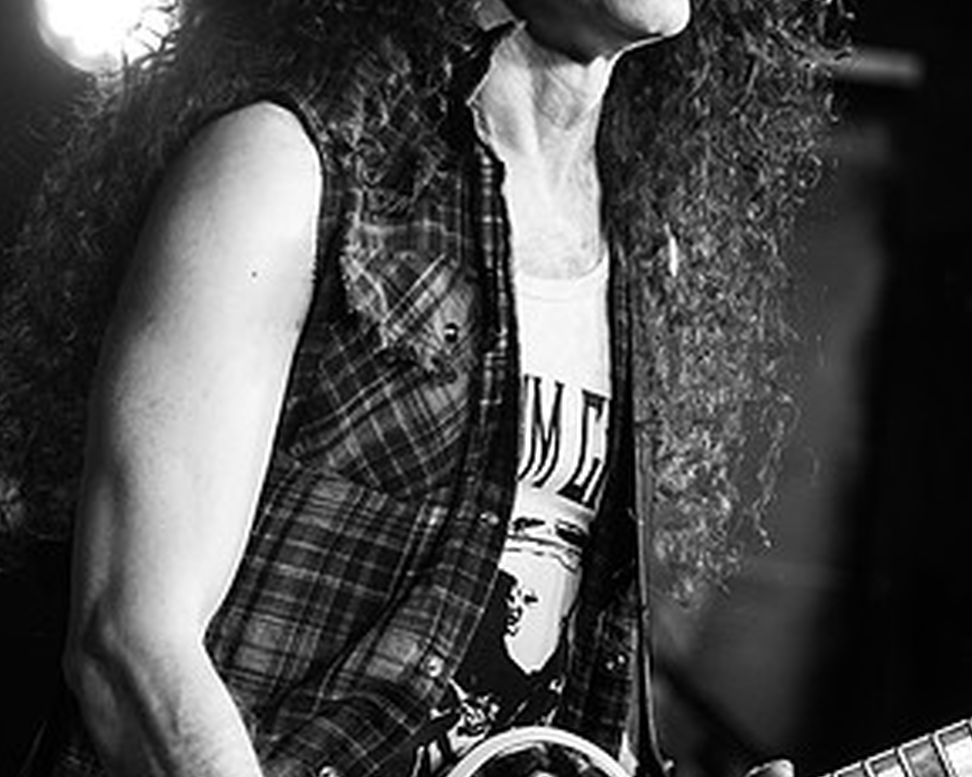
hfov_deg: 10.8
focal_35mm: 179
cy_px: 156
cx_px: 548
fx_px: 5148
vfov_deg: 8.6
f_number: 3.2
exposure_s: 1/160
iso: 2000
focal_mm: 95
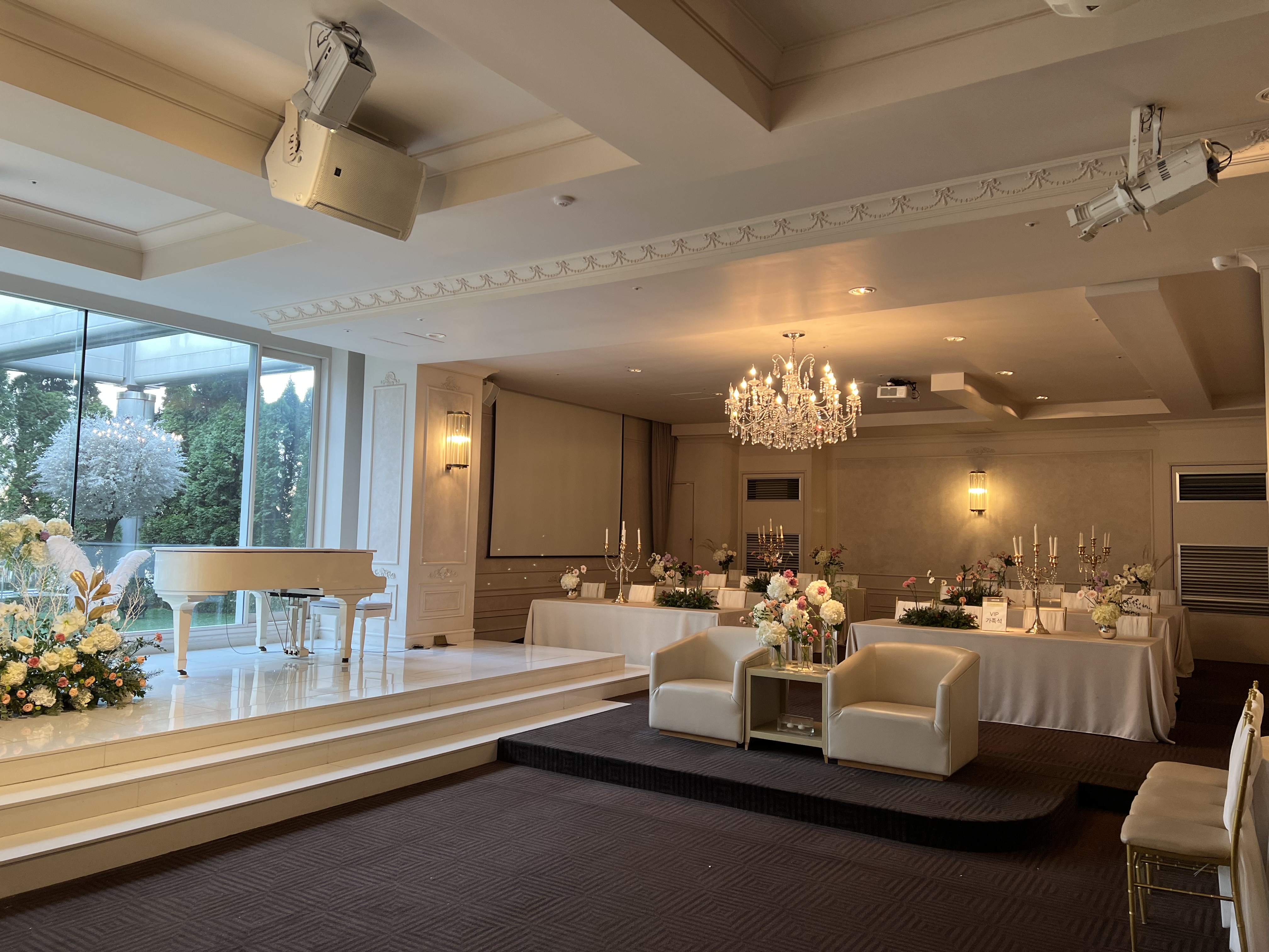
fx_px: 953
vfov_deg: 53.1
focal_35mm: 26
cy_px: 476
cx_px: 634
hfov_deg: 67.3
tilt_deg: +3.7
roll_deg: -1.5
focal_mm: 5.7
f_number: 1.5
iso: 80
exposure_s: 1/60
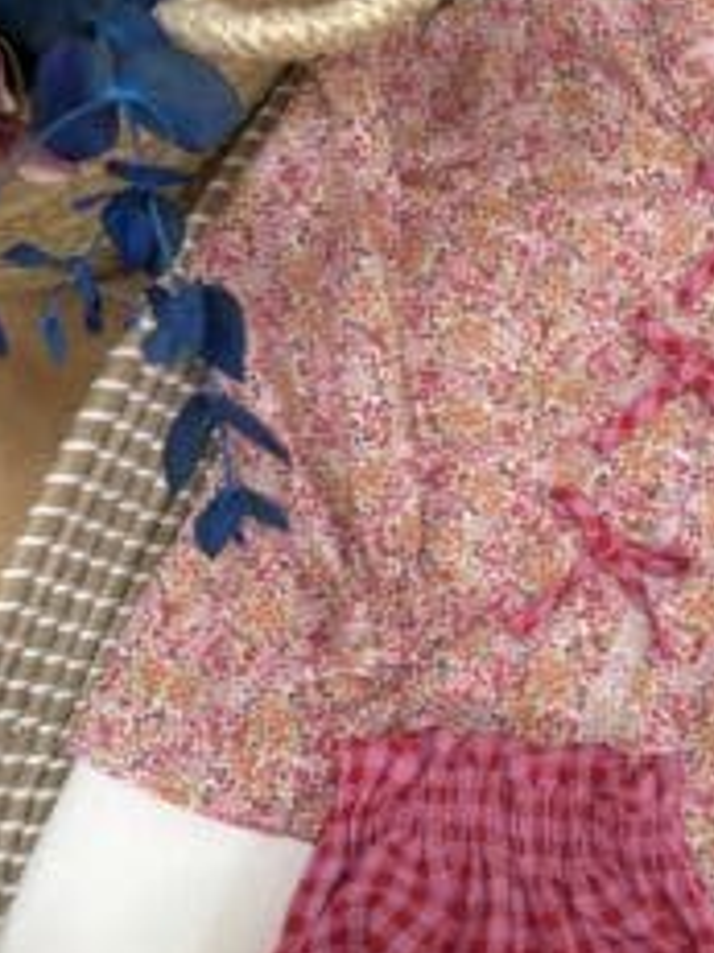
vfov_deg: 42.0
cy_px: 549
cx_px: 578
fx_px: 1239
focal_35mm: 45
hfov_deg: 31.3
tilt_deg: -78.6
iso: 125
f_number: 1.6
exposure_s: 1/105
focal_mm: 5.96
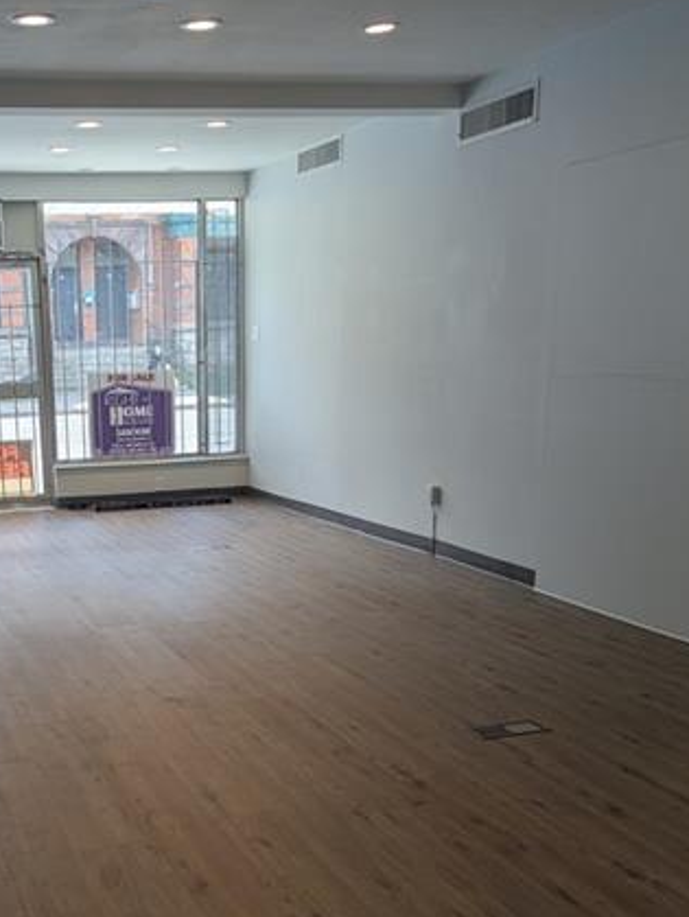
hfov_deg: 31.9
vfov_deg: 41.8
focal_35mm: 44
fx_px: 1166
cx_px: 122
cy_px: 676
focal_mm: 6.81
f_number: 1.85
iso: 42
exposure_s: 1/324
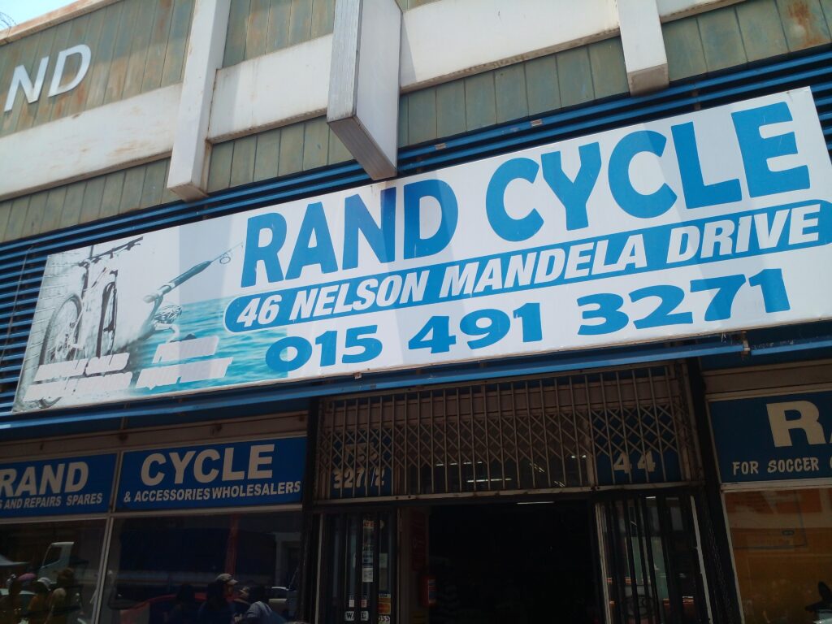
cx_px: 416
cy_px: 312
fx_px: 649
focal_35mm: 27
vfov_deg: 51.4
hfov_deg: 65.3
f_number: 1.9
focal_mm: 3.6
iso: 50
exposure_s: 1/793
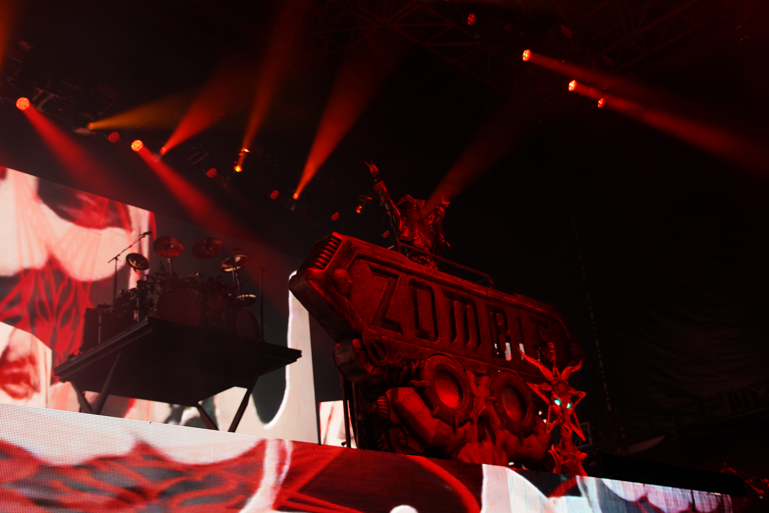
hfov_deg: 48.5
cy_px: 256
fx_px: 854
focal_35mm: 40
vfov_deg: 33.4
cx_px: 384
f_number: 4
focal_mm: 40
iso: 640
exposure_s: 1/125
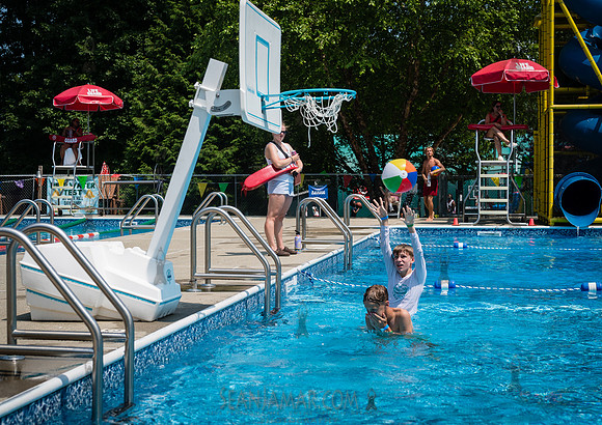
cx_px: 259
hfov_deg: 29.8
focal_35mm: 66
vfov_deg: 21.3
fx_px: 1130
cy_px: 228
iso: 100
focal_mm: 58
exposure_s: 1/800
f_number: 4.5
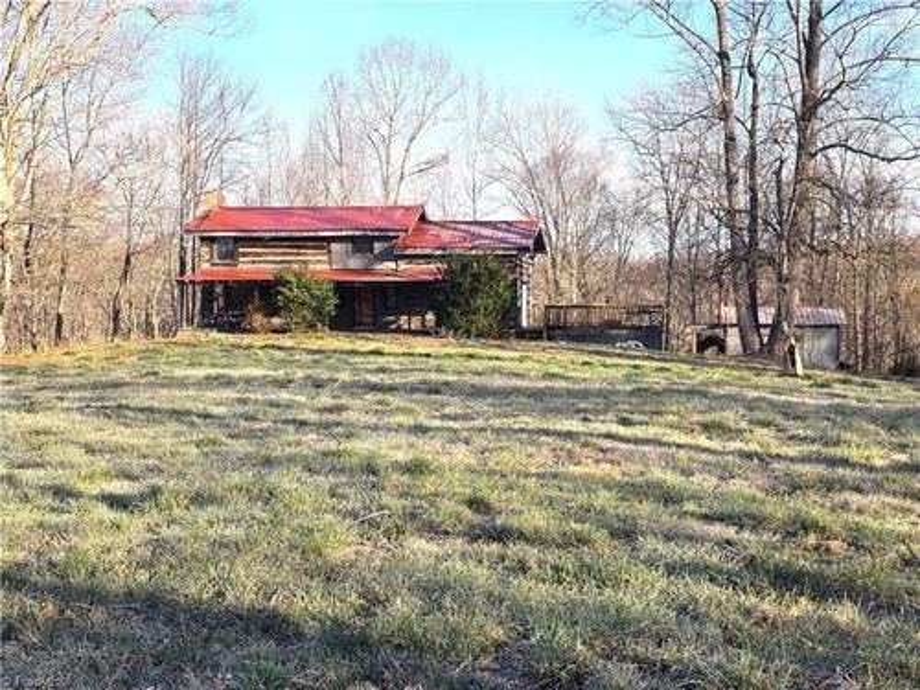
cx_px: 460
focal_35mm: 46
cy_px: 345
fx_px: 1223
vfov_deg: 31.5
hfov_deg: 41.2
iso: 40
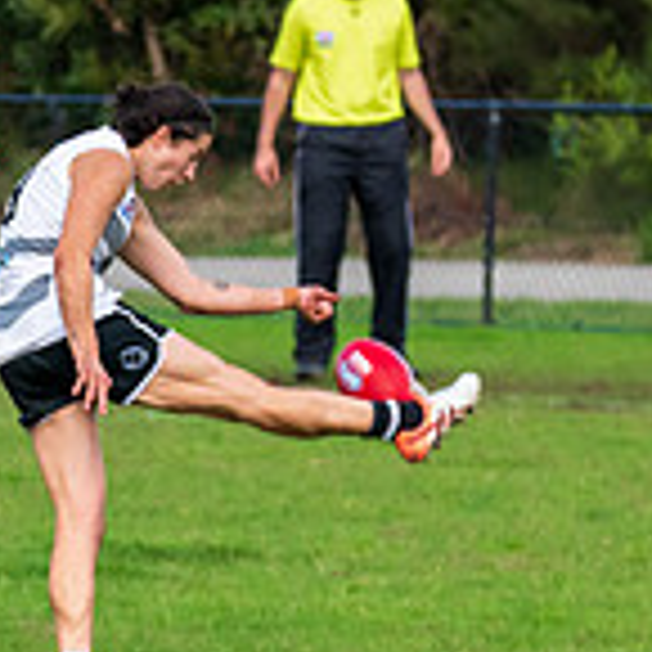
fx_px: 18816
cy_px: 158
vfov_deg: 2.0
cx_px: 94
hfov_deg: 2.0
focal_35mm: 883
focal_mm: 220
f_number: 5.3
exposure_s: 1/1250
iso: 800
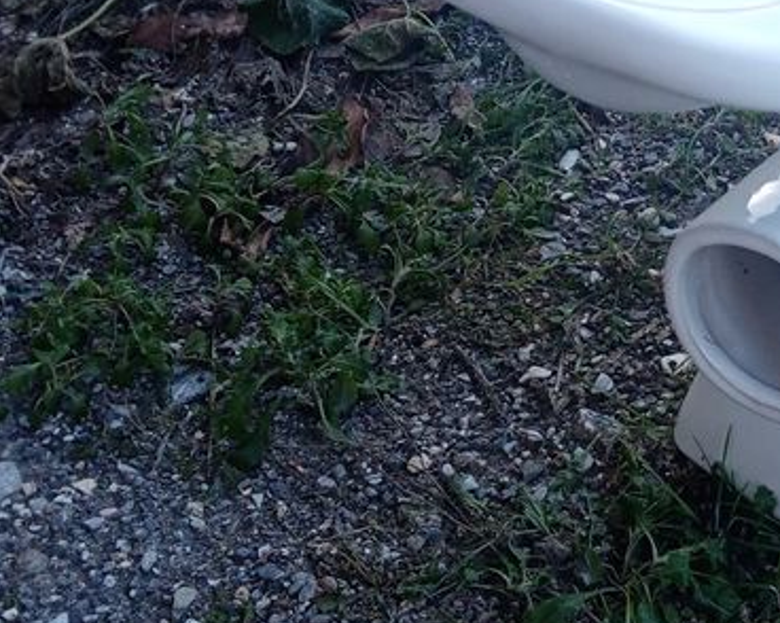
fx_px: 1592
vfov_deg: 22.0
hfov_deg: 26.3
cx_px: 752
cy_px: 193
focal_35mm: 69
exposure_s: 1/100
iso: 113
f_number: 1.8
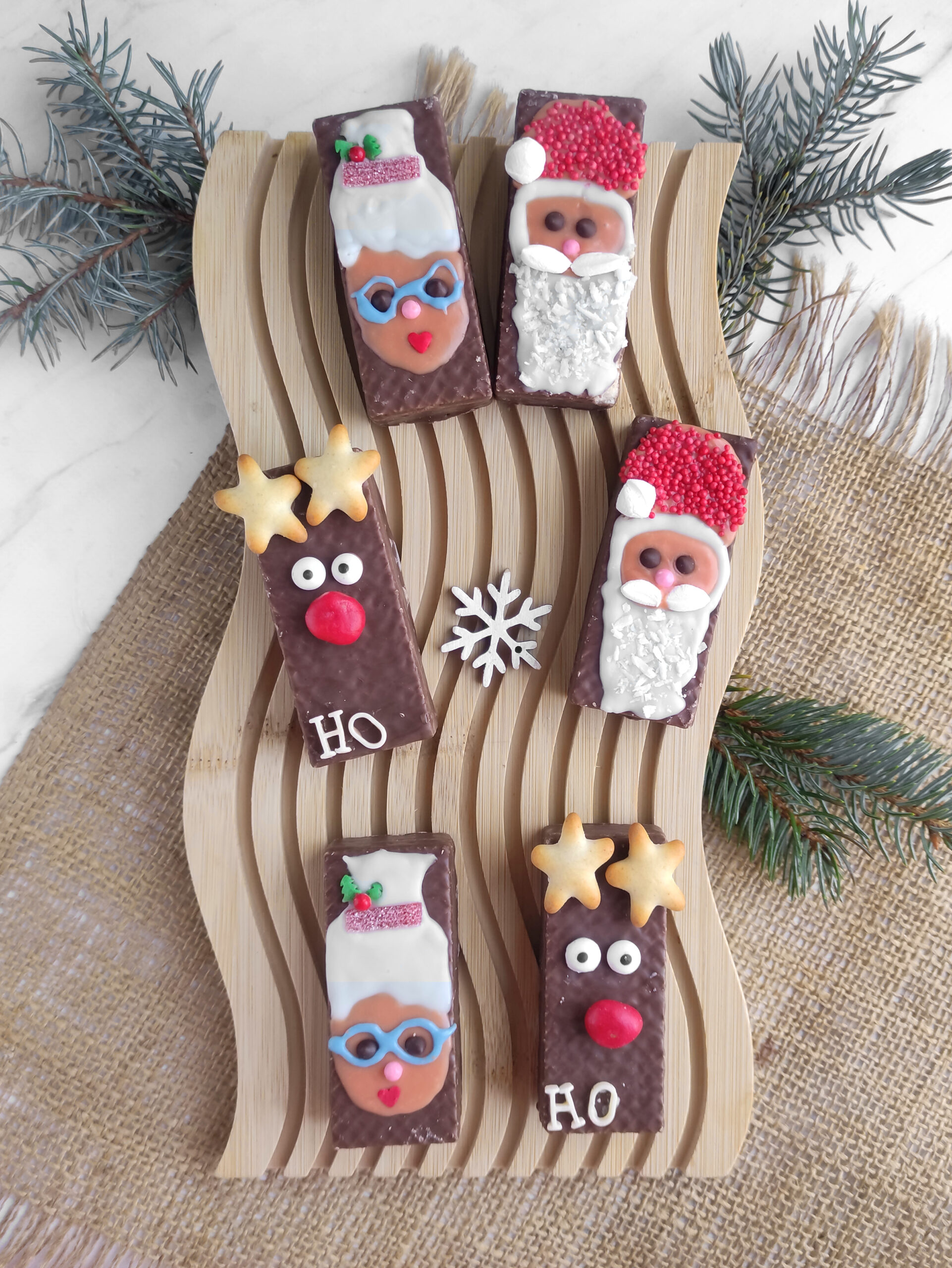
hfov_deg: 54.9
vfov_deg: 69.4
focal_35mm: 25
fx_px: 916
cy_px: 634
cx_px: 476
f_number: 1.89
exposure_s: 1/120
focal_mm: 5.43
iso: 153
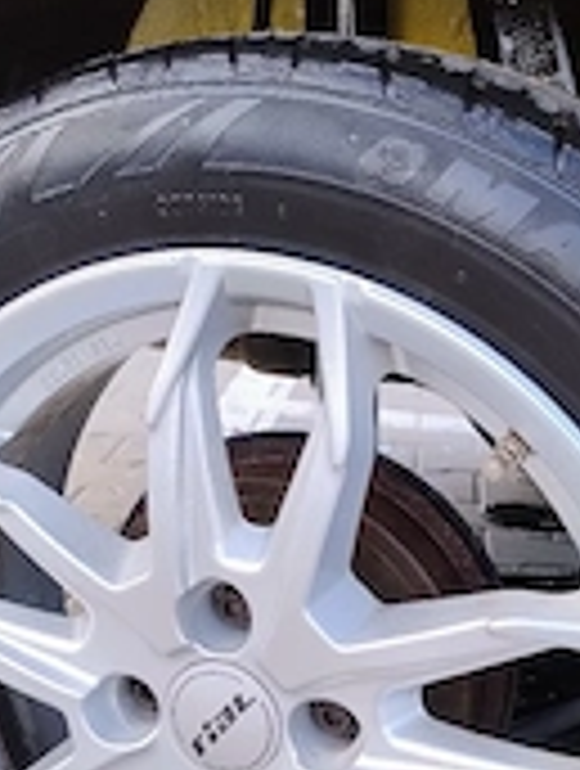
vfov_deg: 33.7
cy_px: 554
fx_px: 1246
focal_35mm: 56
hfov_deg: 26.2
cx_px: 252
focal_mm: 5.56
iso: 118
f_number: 1.8
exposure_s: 1/100
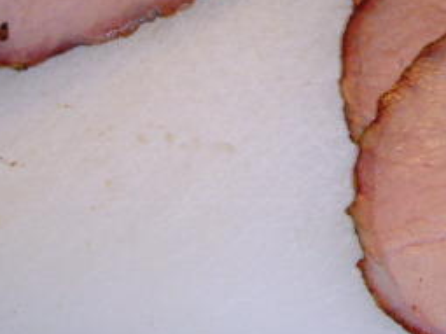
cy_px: -37
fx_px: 1262
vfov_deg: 14.7
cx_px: 392
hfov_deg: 19.7
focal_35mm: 98
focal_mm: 6.6
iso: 200
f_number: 3.5
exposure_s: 1/45
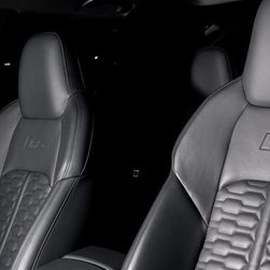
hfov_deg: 32.1
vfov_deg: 32.7
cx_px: 207
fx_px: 459
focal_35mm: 52
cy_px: 154
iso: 250
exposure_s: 1/160
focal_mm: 24
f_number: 5.6
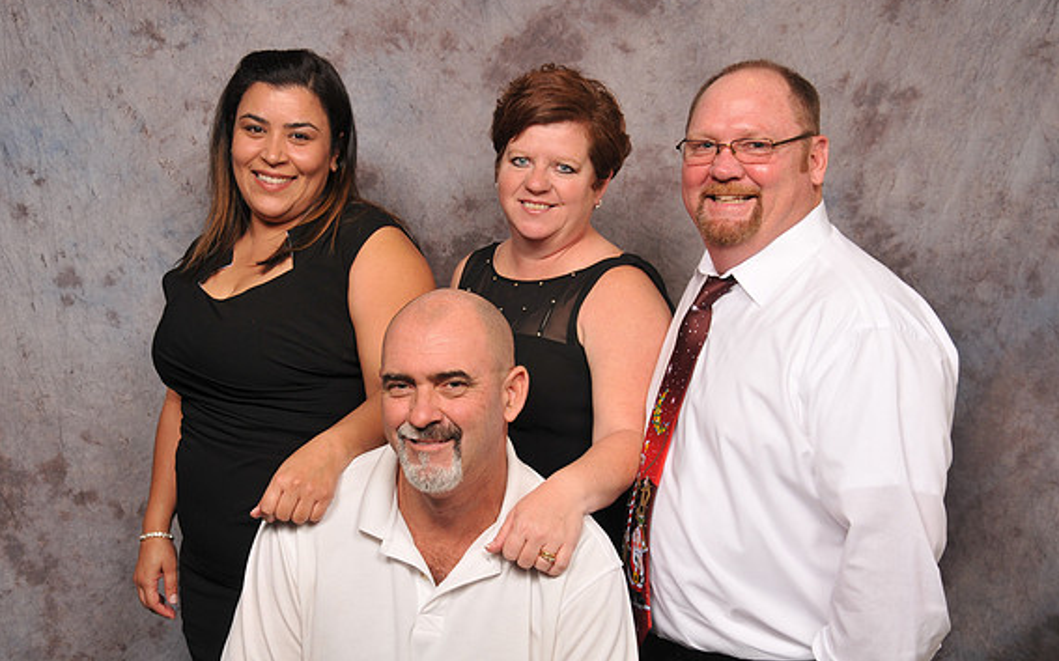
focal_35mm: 50
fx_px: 1443
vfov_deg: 25.8
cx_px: 525
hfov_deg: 40.3
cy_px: 318
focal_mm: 32
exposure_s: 1/60
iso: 200
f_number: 5.6
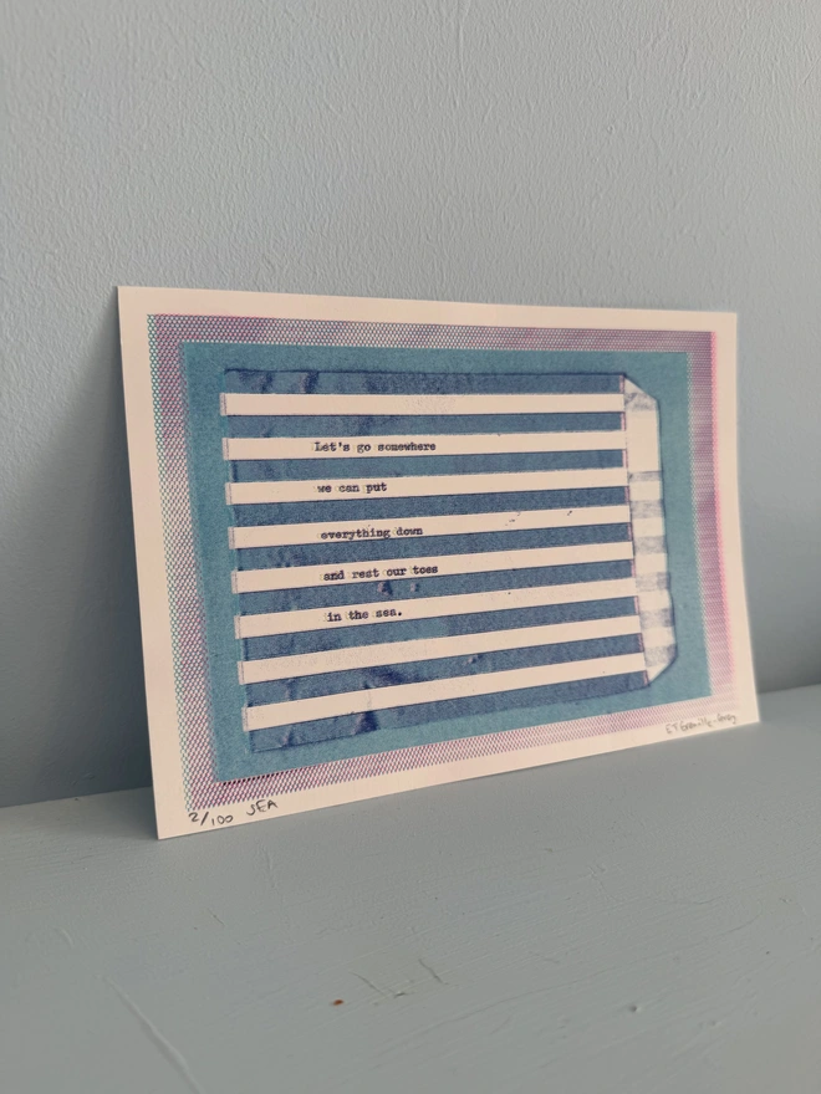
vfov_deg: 71.6
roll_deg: -2.5
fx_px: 759
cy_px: 547
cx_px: 410
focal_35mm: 24
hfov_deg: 56.8
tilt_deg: -13.2
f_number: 1.78
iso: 64
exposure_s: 1/152
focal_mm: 6.76
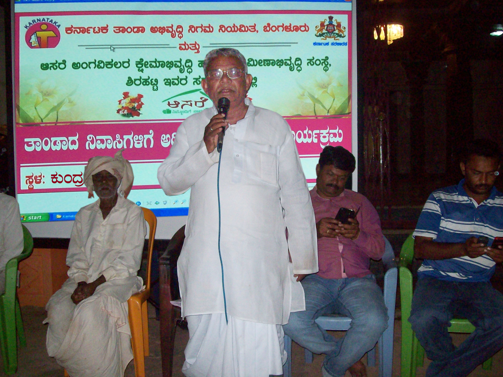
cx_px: 249
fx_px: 538
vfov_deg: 38.7
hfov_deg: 50.1
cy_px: 186
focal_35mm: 37
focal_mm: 6
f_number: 2.7
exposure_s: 1/64
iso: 200
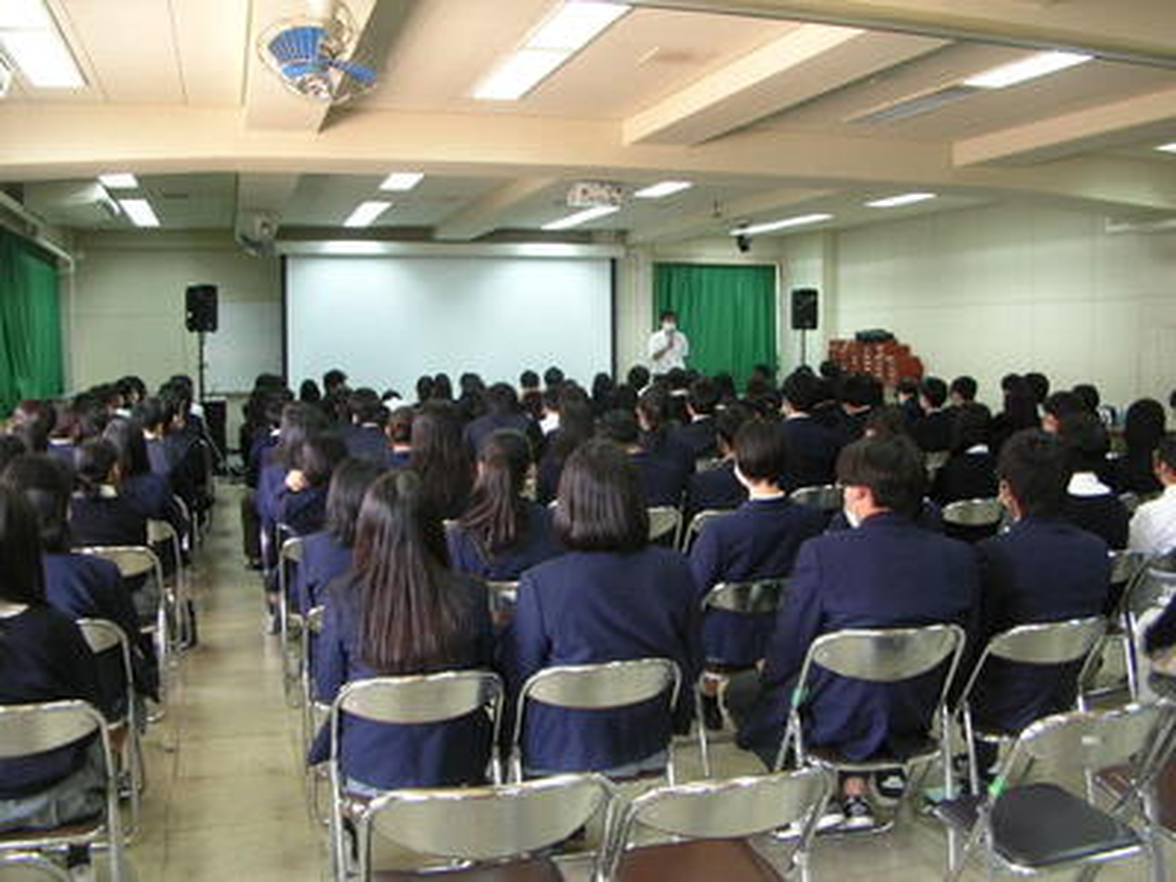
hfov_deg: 52.6
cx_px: 588
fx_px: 1189
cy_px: 441
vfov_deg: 40.7
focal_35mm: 35
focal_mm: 5.8
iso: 50
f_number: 2.8
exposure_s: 1/6.7
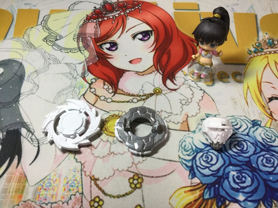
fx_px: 249
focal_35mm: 31
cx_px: 139
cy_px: 104
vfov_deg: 45.4
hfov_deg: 58.4
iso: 40
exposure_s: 1/30
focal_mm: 3.3
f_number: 2.4
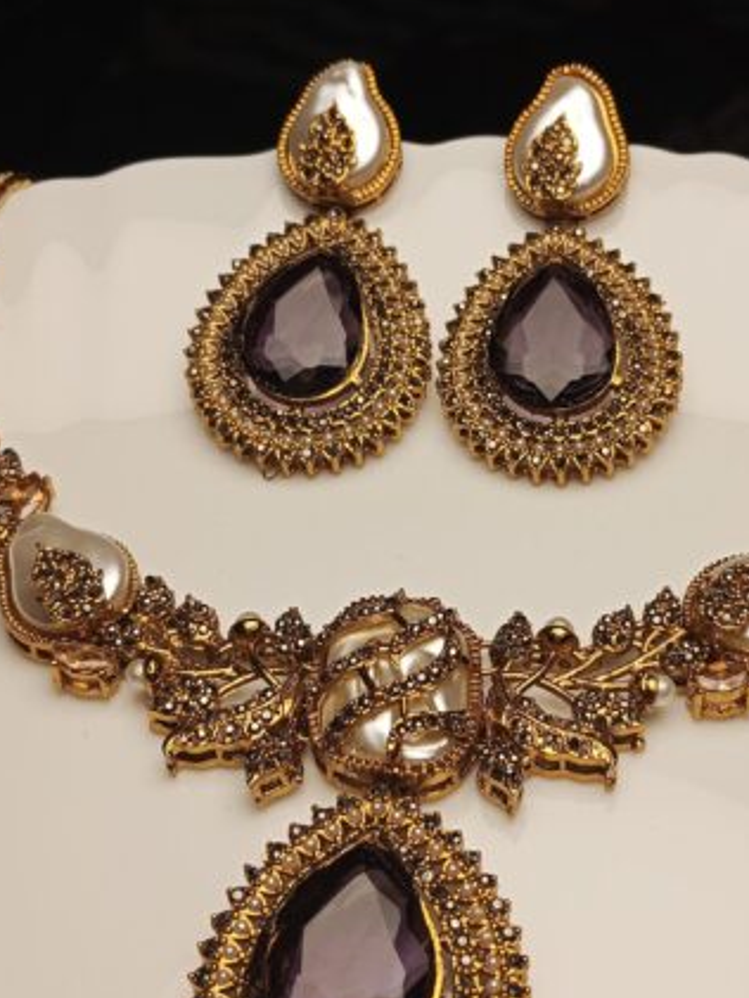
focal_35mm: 49
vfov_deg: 38.9
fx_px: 1413
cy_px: 490
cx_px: 438
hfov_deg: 29.6
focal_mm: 3.98
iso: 50
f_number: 1.8
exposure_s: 1/334
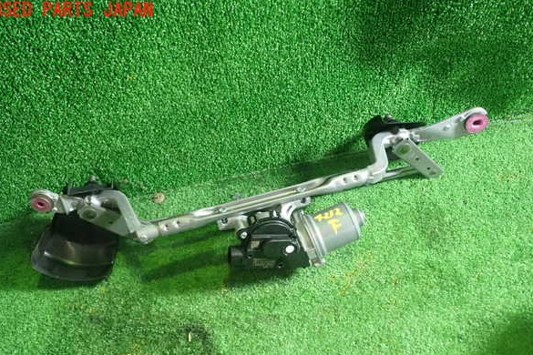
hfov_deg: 58.7
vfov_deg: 41.0
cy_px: 204
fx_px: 474
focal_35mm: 32
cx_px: 261
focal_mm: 5.4
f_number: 2.3
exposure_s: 1/30
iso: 250
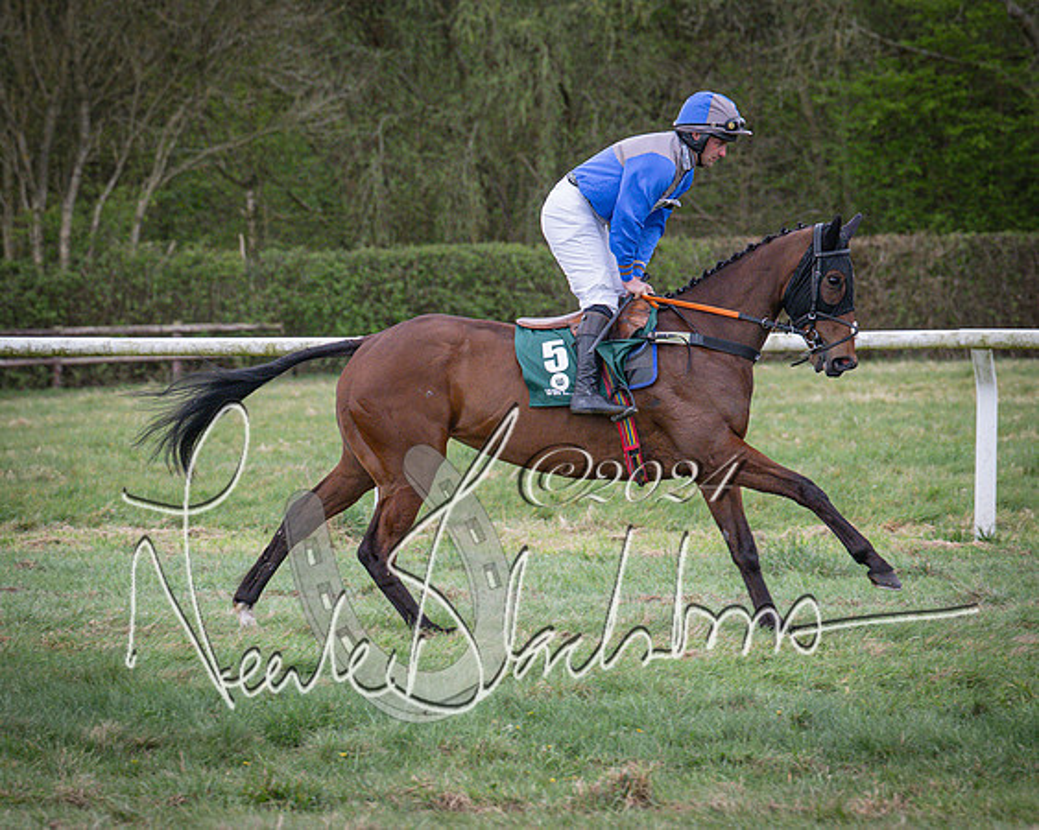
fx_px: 6272
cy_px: 450
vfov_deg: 7.6
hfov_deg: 9.5
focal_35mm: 204
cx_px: 469
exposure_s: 1/1000
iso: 1600
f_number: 4
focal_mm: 102
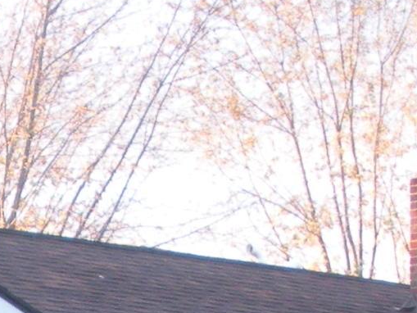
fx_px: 2554
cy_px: 766
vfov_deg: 6.6
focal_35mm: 212
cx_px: -170
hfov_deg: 9.1
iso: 161
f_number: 3.5
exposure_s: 1/58.3
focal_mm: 6.3
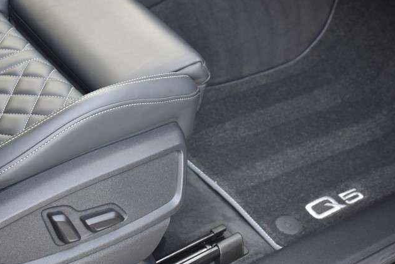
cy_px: 93
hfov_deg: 26.7
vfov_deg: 18.0
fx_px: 833
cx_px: 189
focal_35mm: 76
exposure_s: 1/60
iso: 500
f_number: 4.2
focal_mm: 31
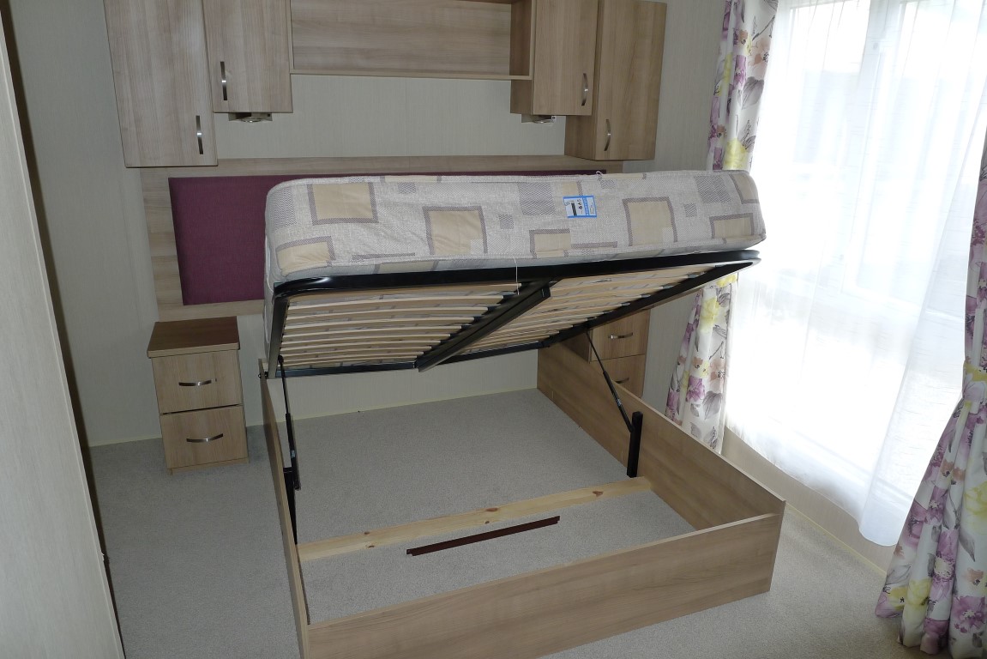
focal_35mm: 24
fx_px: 658
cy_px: 330
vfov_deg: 53.2
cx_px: 494
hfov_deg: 73.7
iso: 125
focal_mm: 5.1
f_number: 2.8
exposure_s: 1/100
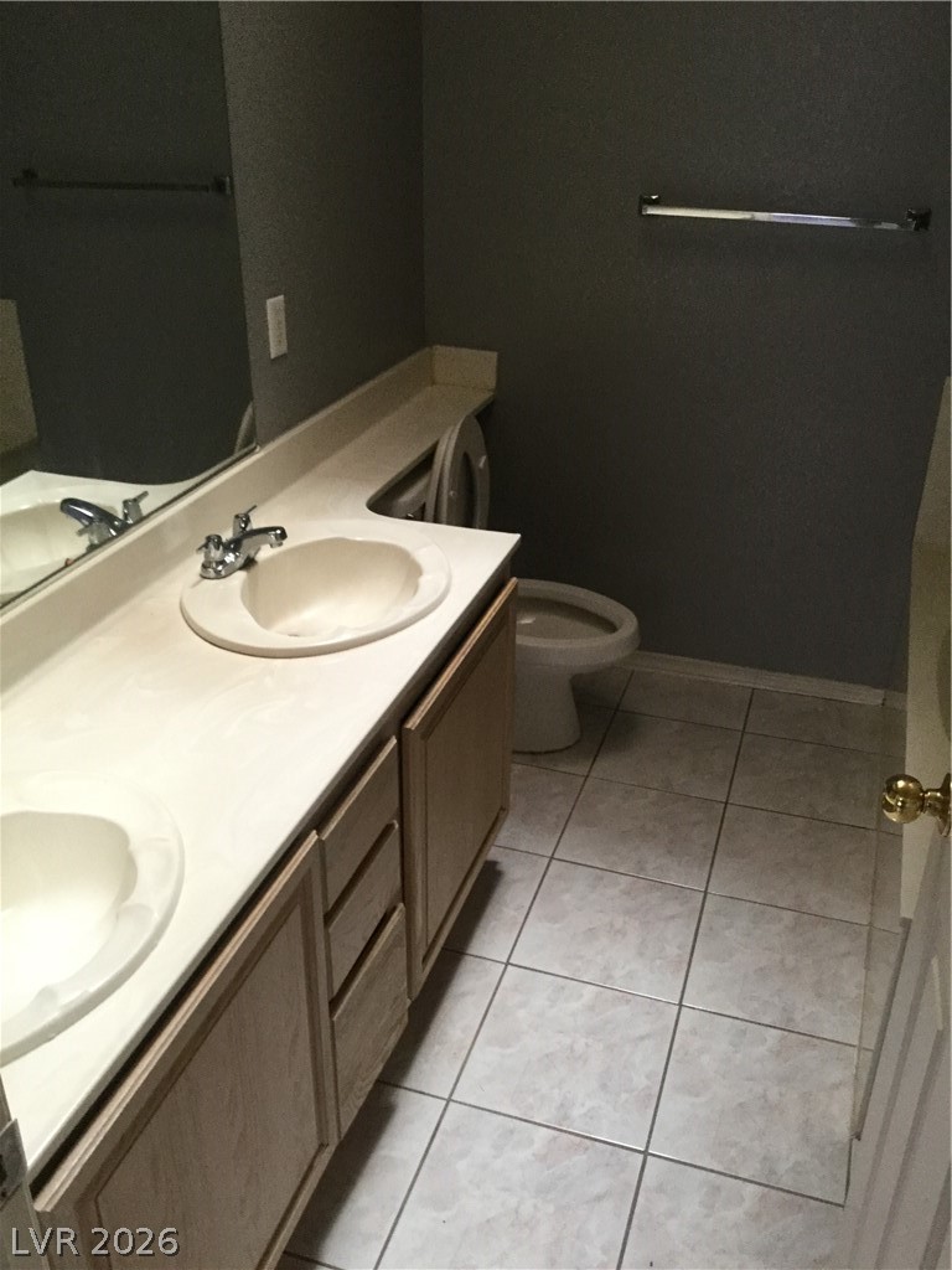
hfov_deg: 45.4
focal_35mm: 31
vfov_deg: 58.4
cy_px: 635
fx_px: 1137
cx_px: 476
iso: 125
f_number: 2.4
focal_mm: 3.3
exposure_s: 1/30
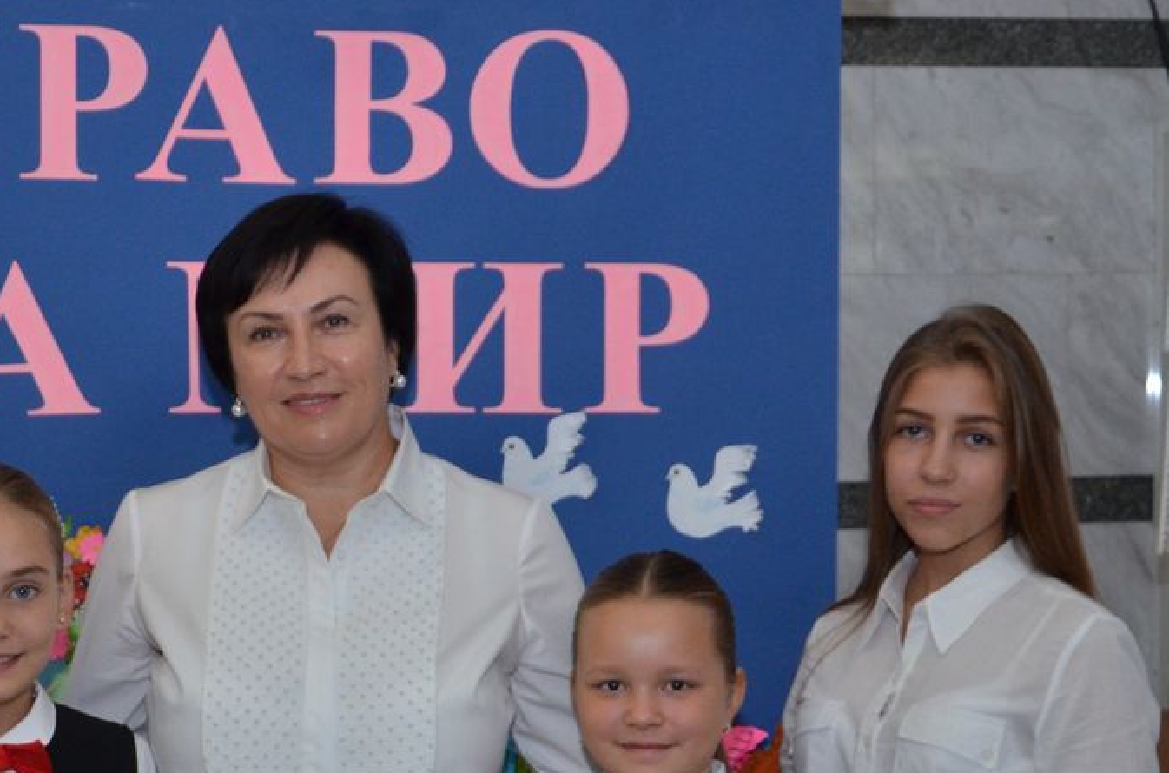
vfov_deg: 17.1
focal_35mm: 78
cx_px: 360
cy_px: 723
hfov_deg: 25.9
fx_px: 2528
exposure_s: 1/250
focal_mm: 25
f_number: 4
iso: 800
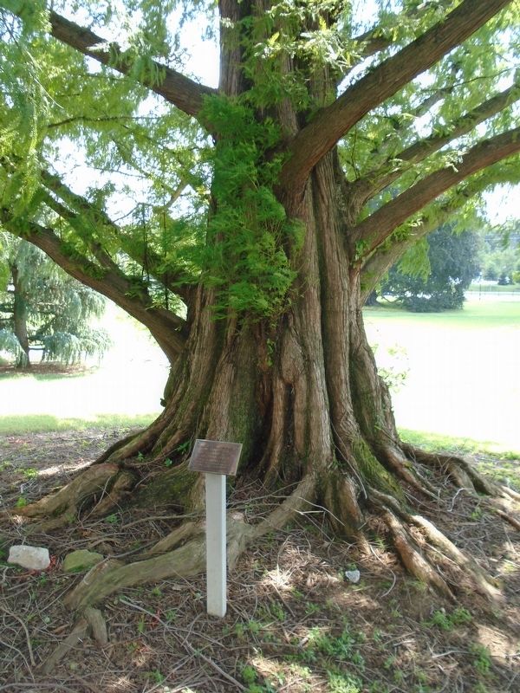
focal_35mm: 26
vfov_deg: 67.3
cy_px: 346
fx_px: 521
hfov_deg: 53.1
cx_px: 260
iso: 100
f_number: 3.2
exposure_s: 1/60
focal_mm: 4.6
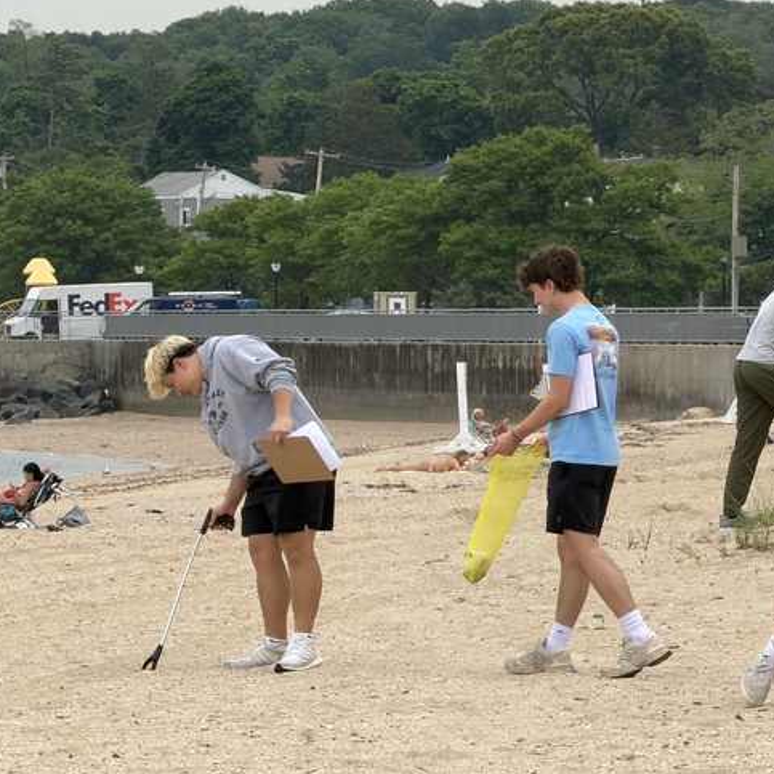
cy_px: 420
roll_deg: -0.5
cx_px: 681
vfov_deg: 4.7
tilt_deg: -0.2
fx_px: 9486
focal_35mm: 375
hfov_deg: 4.7
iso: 25
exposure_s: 1/639
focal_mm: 16.89
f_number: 2.8
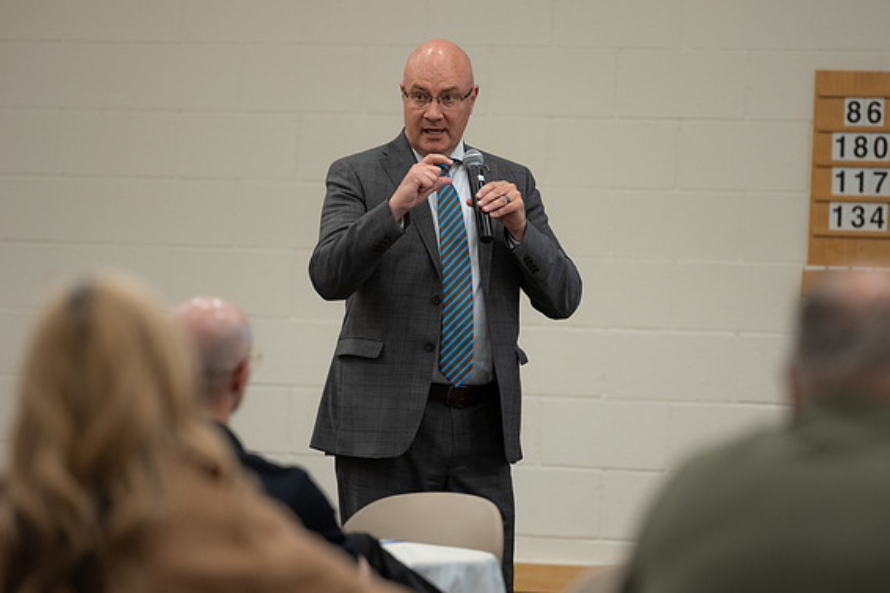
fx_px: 6007
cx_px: 488
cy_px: 260
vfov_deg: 5.7
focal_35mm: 243
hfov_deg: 8.5
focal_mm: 200
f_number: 2.8
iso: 1000
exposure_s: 1/250
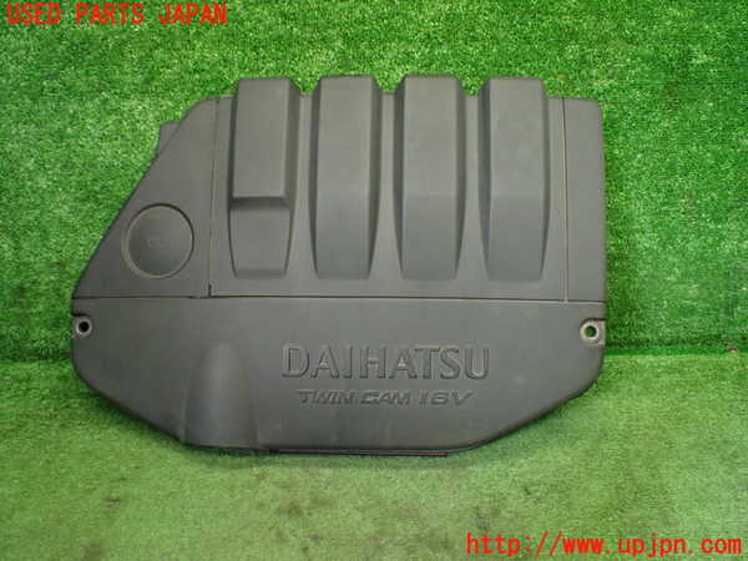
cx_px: 374
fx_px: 648
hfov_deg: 60.0
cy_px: 280
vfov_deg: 46.8
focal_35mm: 30
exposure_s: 1/125
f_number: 2.3
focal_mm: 5.4
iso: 800
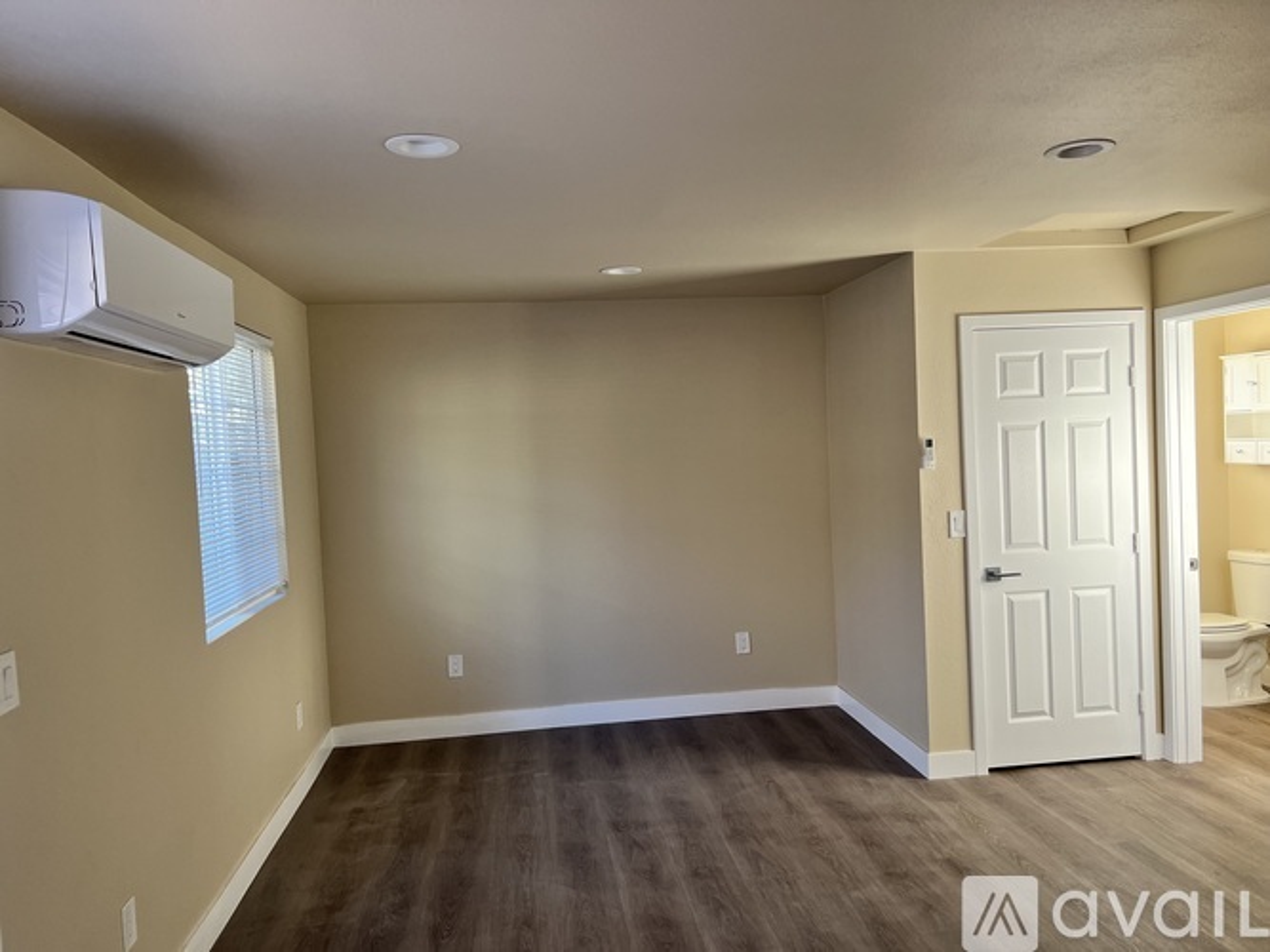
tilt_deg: -1.7
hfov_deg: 67.3
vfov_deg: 53.0
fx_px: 954
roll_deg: +2.2
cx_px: 635
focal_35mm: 26
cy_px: 476
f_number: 1.5
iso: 125
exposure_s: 1/101
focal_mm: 5.7
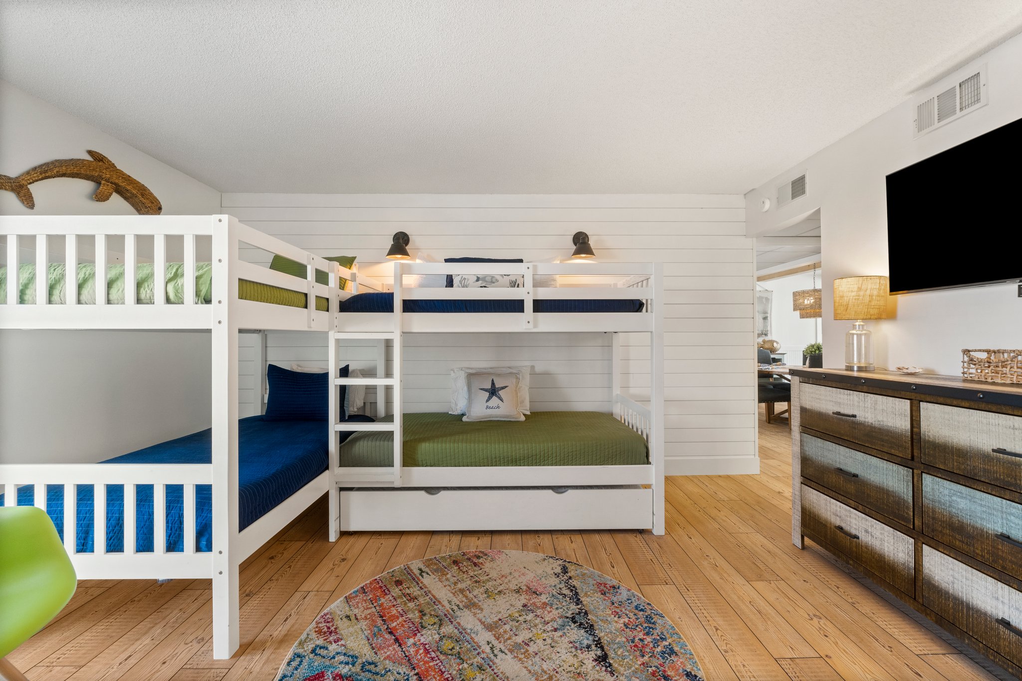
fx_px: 426
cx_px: 511
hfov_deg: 100.4
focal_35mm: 15
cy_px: 340
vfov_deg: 77.3
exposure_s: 1.6
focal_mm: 10
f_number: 9
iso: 400
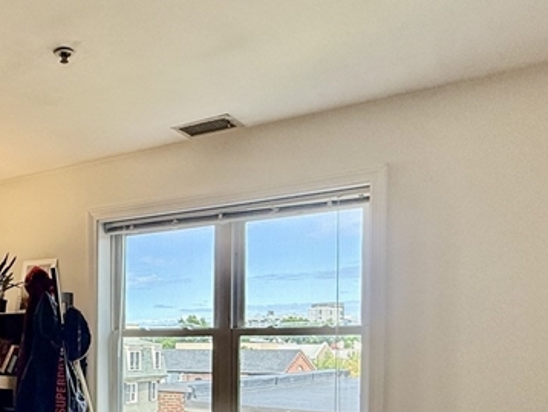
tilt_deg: -1.7
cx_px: 93
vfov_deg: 34.1
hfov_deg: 44.0
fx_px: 634
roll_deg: -0.1
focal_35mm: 40
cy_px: 368
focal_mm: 2.22
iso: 64
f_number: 2.2
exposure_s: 1/106
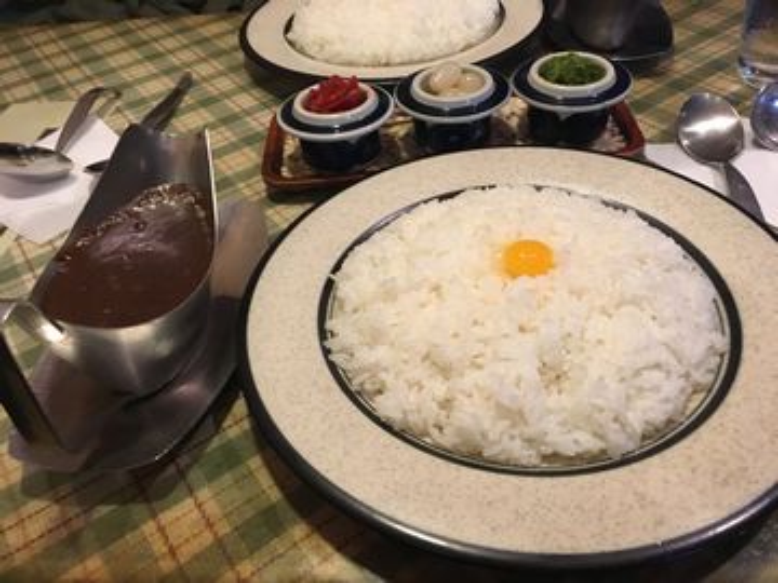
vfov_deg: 48.2
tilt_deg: -42.5
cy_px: 292
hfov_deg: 61.7
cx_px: 389
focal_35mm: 29
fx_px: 652
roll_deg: +5.1
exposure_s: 1/30
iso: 200
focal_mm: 4.15
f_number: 2.2
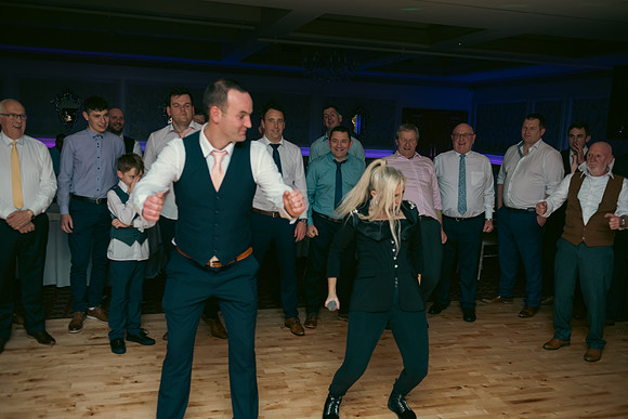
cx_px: 314
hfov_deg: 55.8
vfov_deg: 38.9
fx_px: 593
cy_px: 210
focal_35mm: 34
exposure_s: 1/160
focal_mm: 34
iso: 500
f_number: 3.5
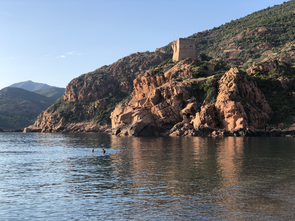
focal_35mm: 52
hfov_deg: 36.8
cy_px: 110
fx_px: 443
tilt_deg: +2.8
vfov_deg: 28.0
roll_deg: +0.9
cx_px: 148
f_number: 2.4
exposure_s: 1/607
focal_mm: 6
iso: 16
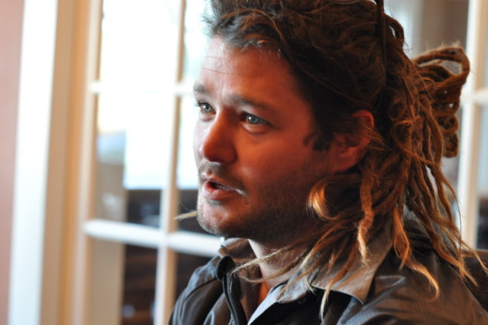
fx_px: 1030
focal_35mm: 76
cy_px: 163
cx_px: 246
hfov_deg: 26.7
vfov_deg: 17.9
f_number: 3.2
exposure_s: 1/40
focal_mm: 50
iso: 800
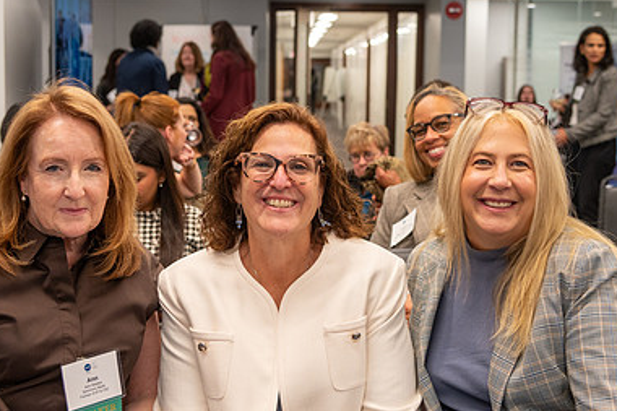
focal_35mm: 58
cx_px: 292
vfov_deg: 23.4
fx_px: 994
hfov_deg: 34.5
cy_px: 192
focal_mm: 38
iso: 1600
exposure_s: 1/125
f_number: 4
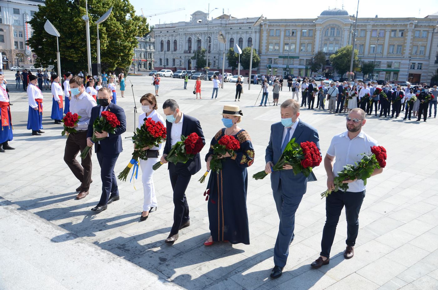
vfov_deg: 47.7
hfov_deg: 67.5
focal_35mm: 27
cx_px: 219
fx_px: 328
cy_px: 145
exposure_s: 1/640
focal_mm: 18
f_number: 7.1
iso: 200
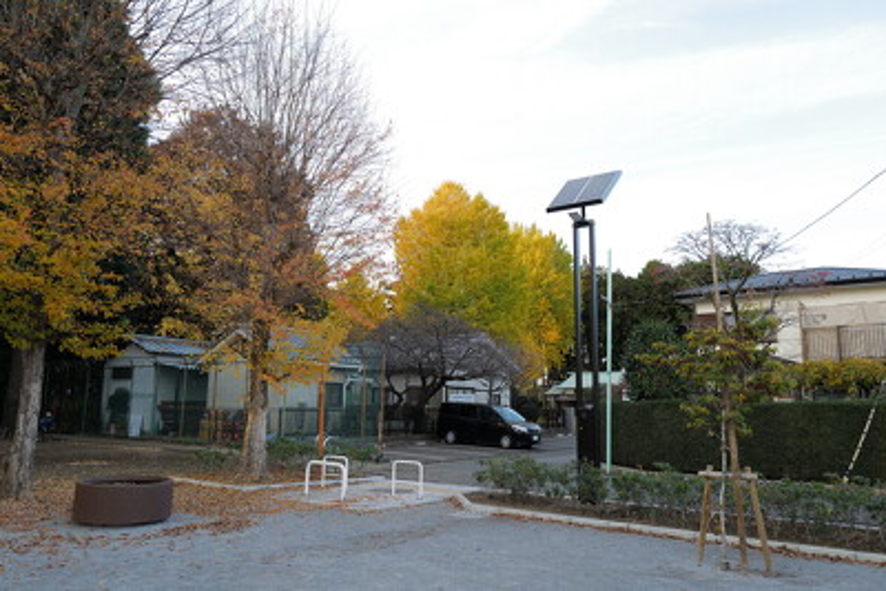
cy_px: 296
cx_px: 443
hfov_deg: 65.5
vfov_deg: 46.4
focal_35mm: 28
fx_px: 689
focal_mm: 28
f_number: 3.2
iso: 100
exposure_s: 1/60
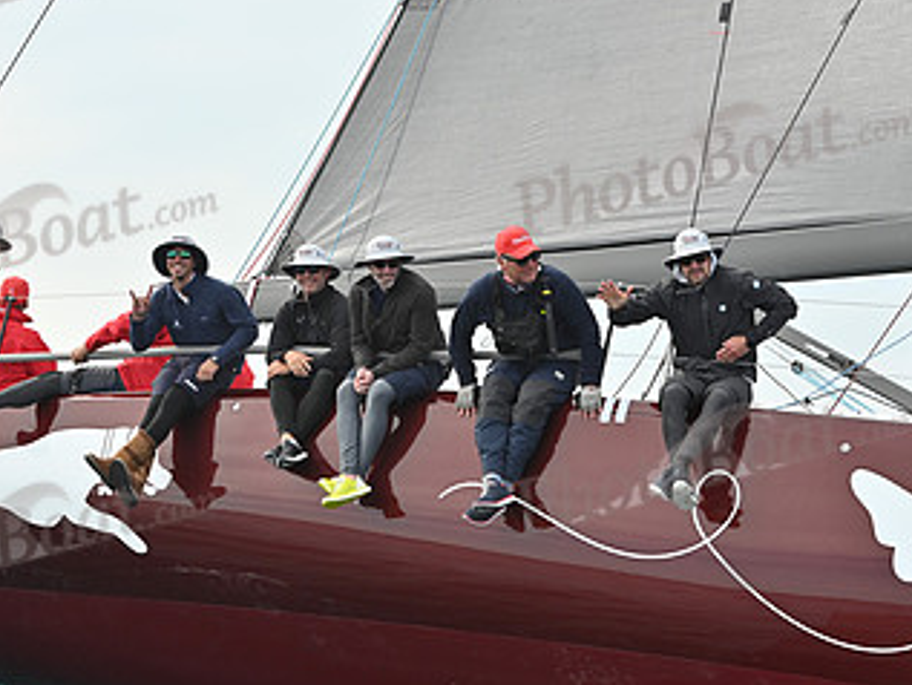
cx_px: 368
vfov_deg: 12.1
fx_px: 3242
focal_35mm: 123
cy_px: 353
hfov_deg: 16.0
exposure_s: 1/1000
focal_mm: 70
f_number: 5.6
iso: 320
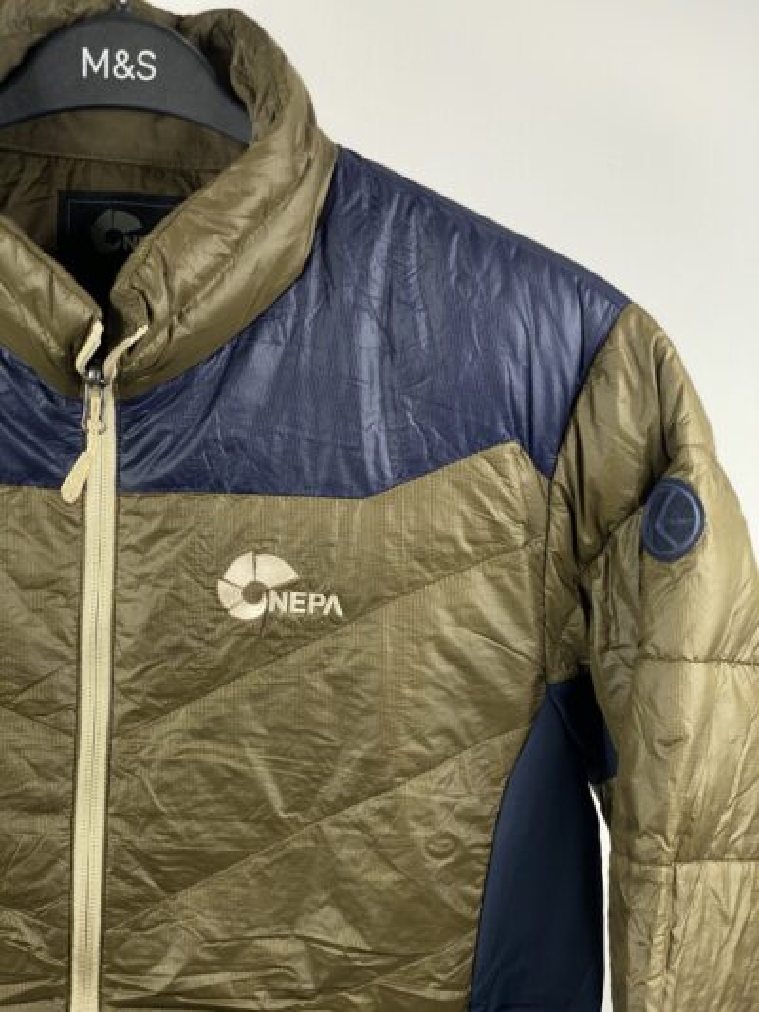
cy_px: 506
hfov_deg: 28.0
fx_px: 1520
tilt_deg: -5.8
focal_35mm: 52
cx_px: 380
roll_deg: -4.0
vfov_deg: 36.8
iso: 64
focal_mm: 6
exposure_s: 1/100
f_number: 2
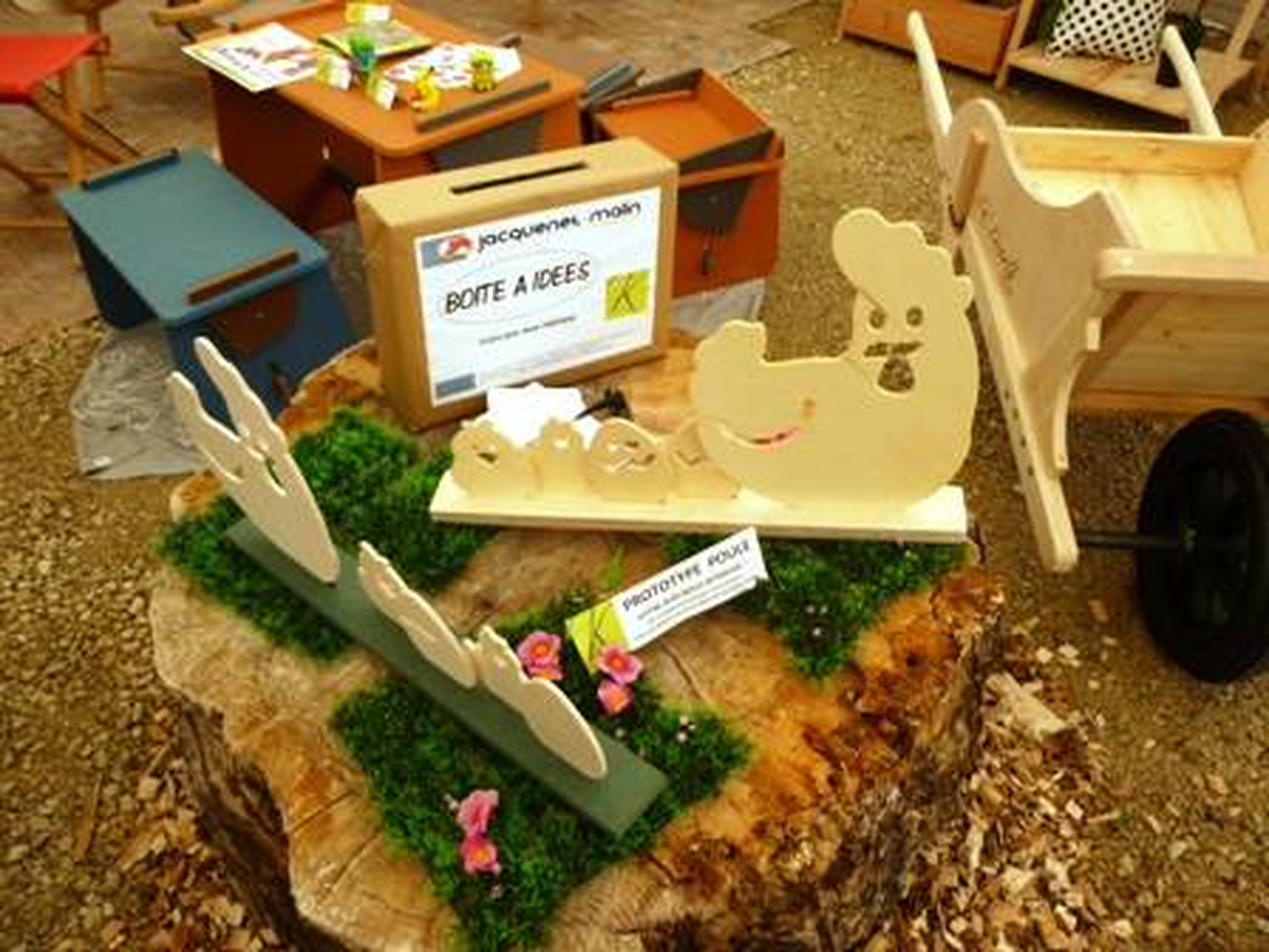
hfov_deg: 69.4
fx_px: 916
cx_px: 634
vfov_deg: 54.9
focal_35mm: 25
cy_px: 476
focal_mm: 4.5
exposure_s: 1/200
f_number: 3.1
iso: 100
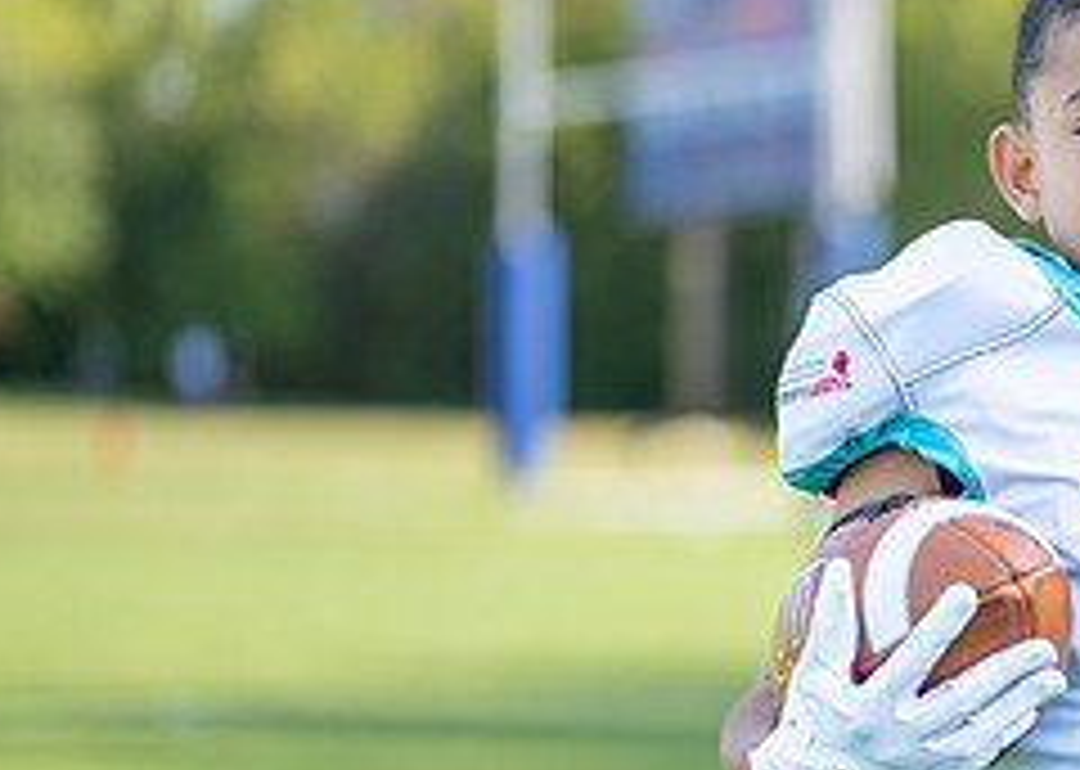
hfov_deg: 13.9
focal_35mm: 141
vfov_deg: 10.2
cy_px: 492
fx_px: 4321
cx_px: 1195
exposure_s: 1/2000
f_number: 1.2
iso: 100
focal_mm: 50
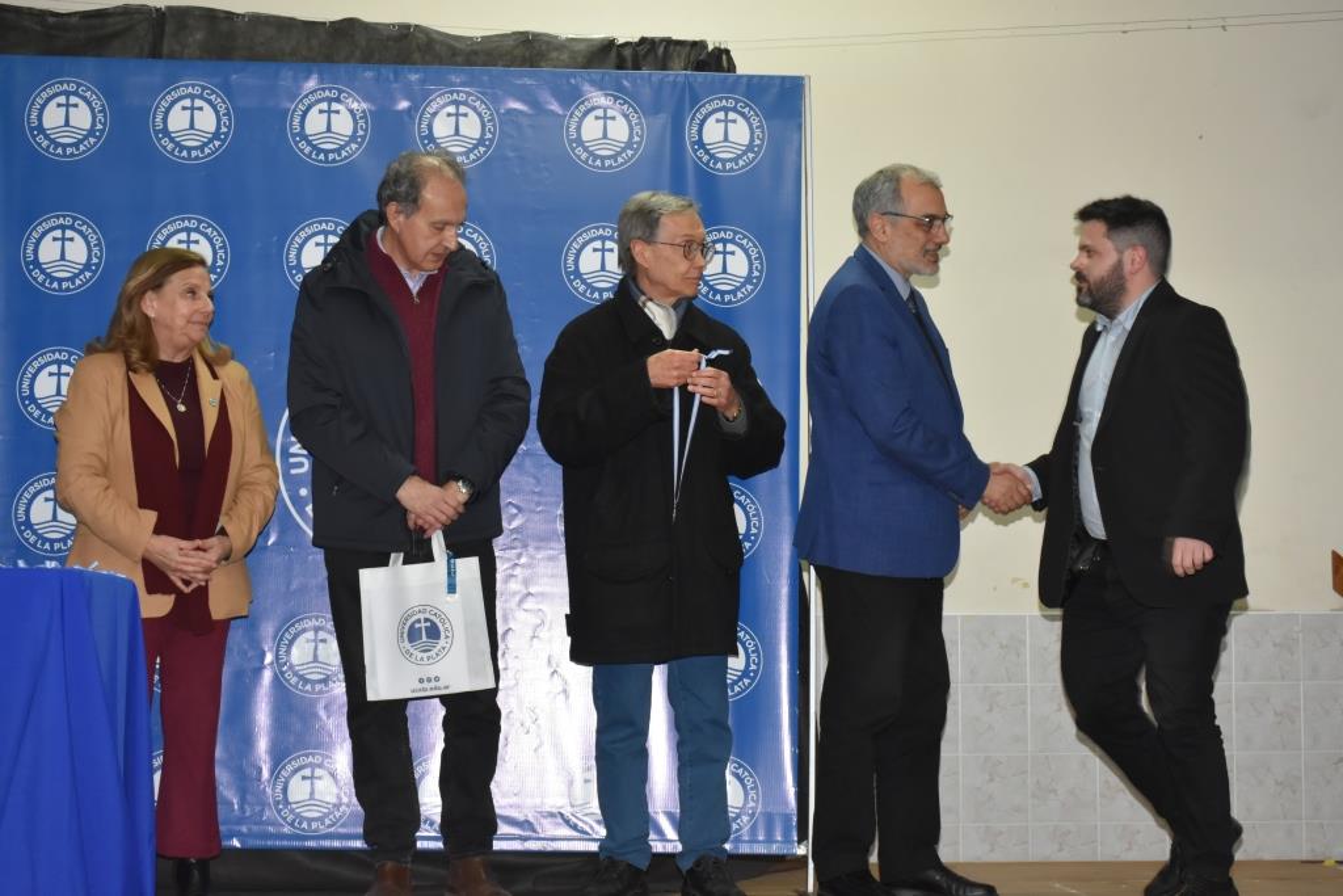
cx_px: 672
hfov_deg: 28.1
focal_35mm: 72
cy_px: 448
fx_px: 2686
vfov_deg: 18.9
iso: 1600
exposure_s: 1/60
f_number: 8
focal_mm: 48
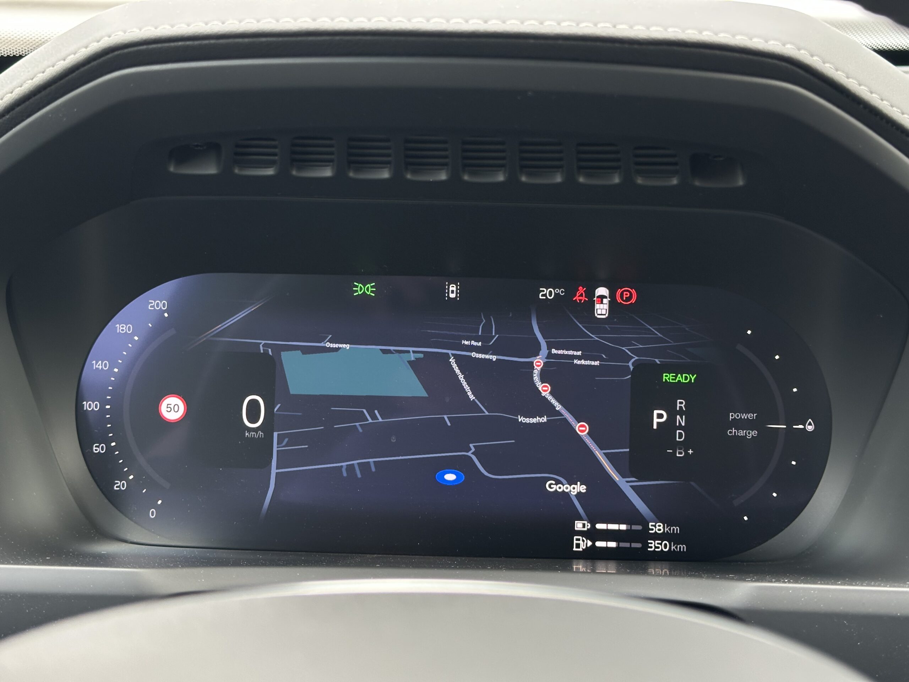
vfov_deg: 30.3
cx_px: 454
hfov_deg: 39.7
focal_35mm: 48
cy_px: 341
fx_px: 1260
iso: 80
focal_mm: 6.86
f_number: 1.78
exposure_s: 1/98
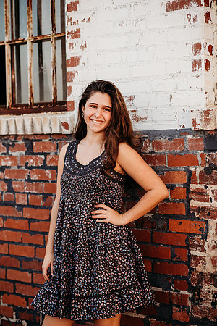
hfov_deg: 16.1
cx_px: 108
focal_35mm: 85
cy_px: 163
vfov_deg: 23.9
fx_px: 768
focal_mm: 85
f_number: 2.2
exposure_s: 1/640
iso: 100
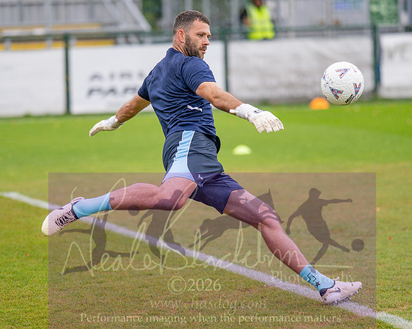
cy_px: 149
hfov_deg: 10.6
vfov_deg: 8.5
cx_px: 166
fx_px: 2222
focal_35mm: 182
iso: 400
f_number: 1.8
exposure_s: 1/2500
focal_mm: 135
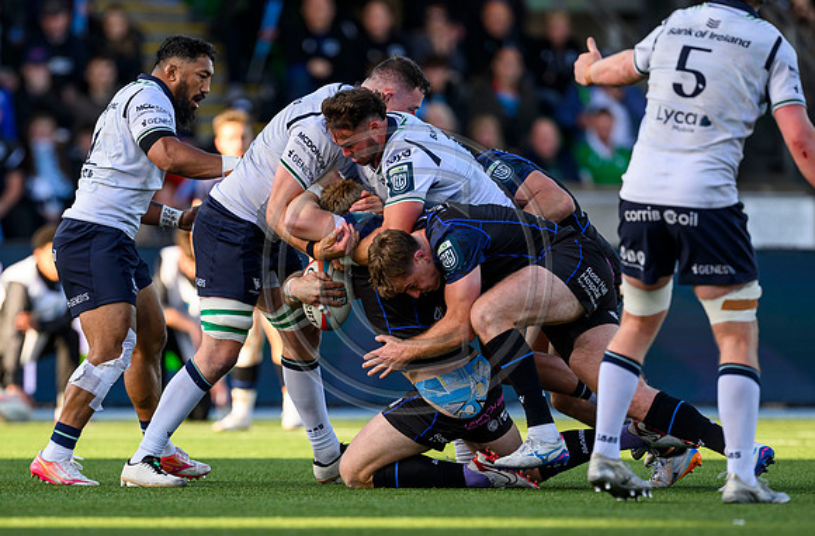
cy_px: 338
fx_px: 13708
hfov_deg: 3.4
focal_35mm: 608
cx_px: 381
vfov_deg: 2.2
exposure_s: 1/1250
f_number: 3.5
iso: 500
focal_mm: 400
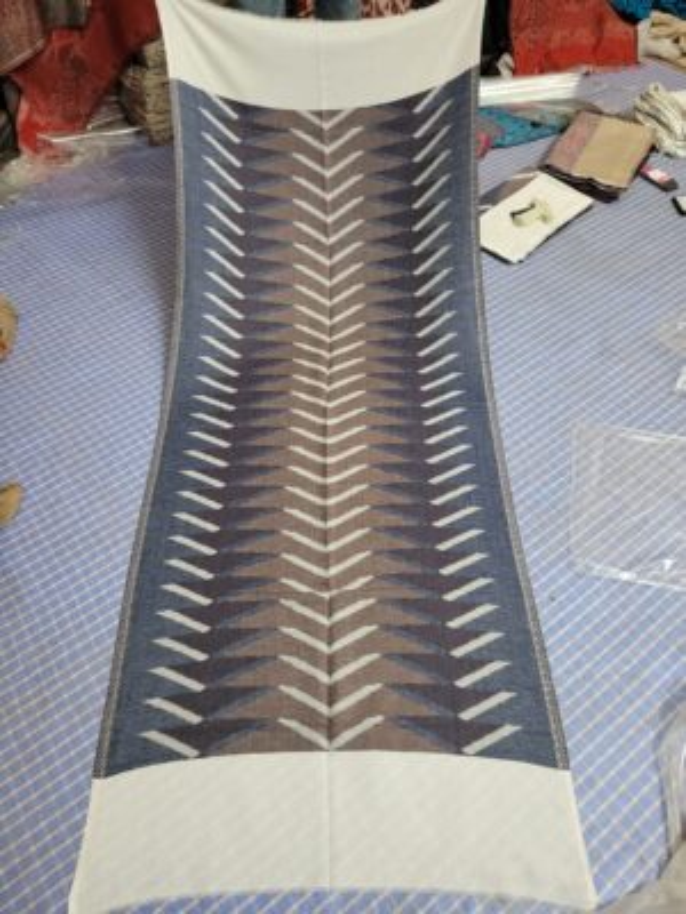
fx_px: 687
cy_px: 457
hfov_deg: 53.1
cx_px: 343
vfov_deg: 67.3
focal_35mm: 26
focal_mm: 5.4
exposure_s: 1/50
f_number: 1.8
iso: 500
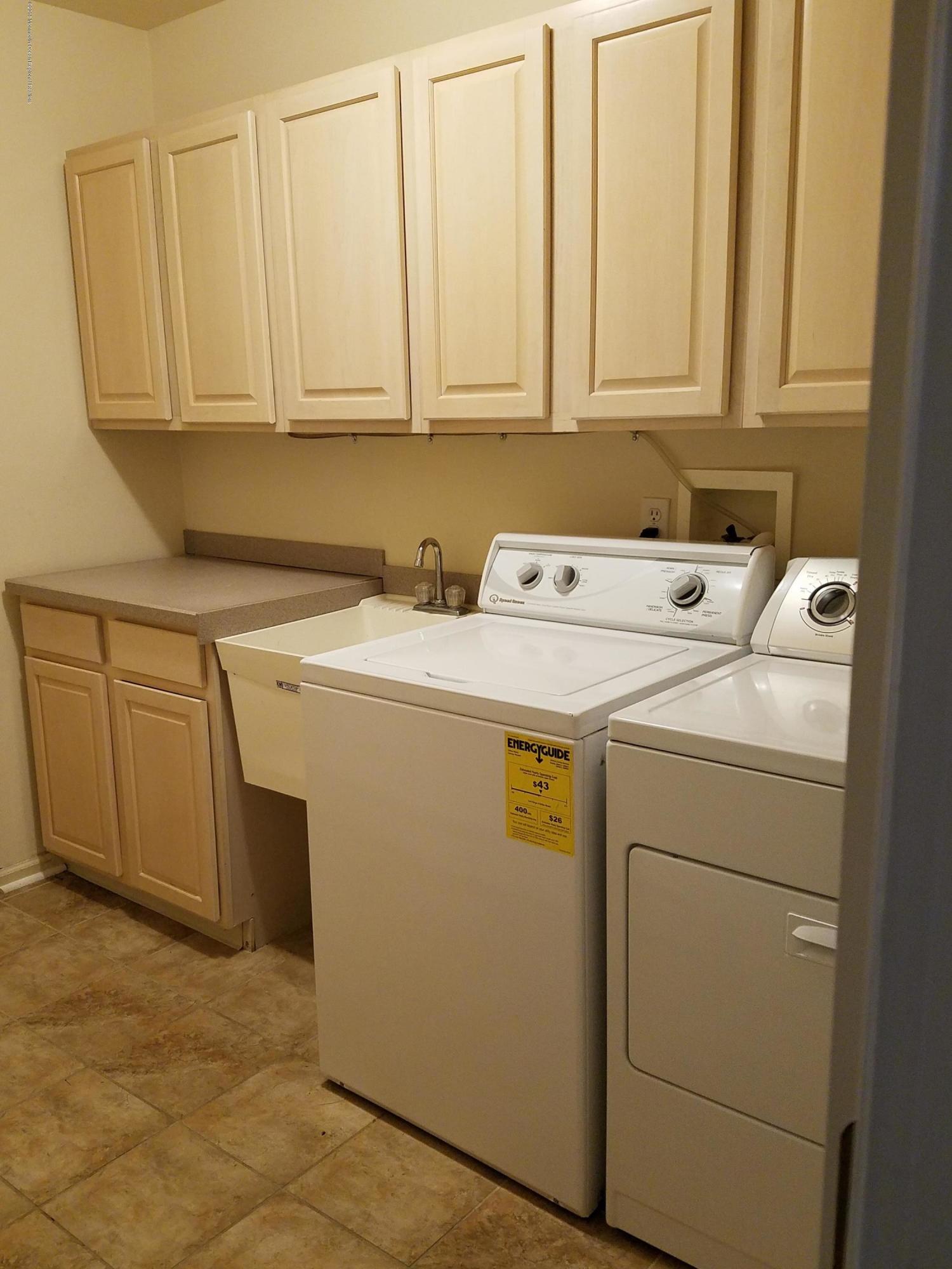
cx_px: 476
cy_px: 634
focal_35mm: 26
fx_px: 953
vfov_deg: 67.3
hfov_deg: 53.1
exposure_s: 1/40
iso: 160
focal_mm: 4.2
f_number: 1.7
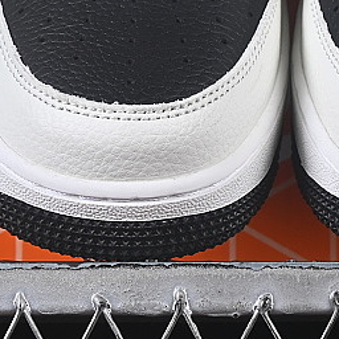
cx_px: 305
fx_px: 2980
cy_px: -34
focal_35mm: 269
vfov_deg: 6.5
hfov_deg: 6.5
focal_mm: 50
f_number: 8
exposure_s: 1/80
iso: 160
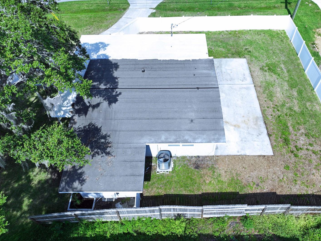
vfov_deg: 51.3
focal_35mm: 27
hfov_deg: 65.2
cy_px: 115
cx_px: 174
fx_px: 250
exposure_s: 1/320
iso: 100
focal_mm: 12.29
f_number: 3.2
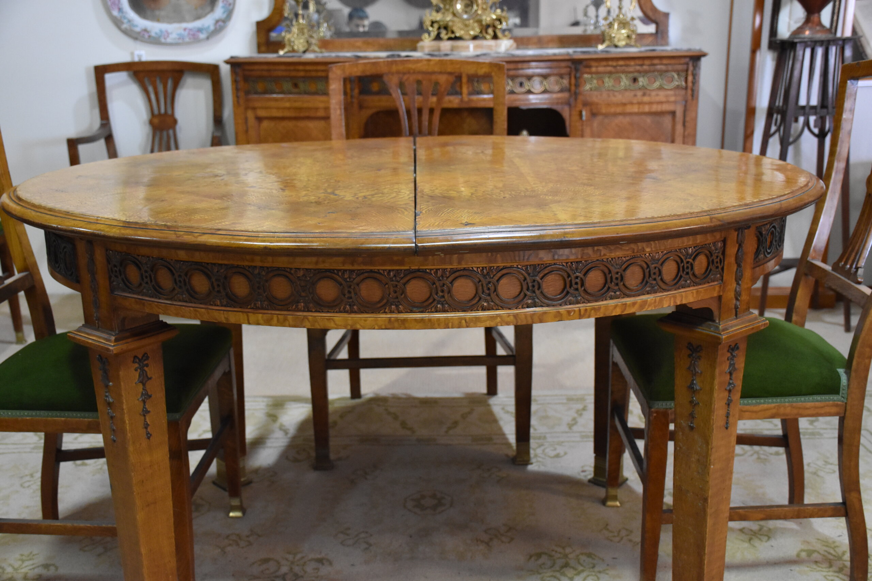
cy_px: 290
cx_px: 436
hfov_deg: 47.9
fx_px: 981
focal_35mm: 40
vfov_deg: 33.0
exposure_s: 1/60
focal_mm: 27
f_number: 4
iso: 2800
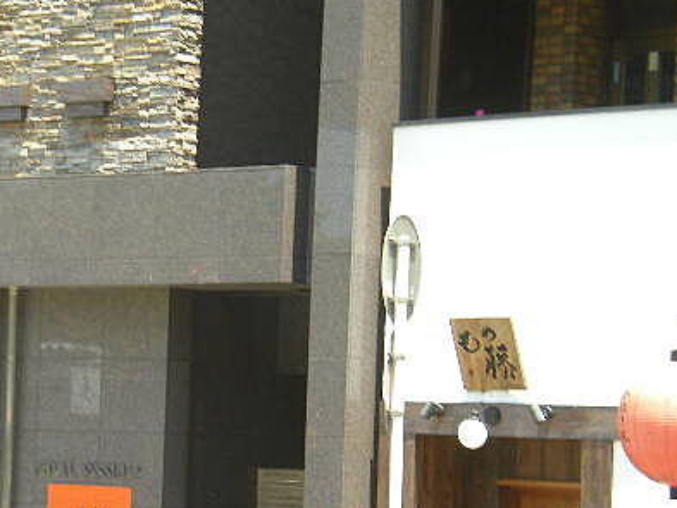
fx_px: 3345
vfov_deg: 8.7
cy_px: 381
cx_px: 152
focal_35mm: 171
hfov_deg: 11.5
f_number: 5.7
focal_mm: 17.3
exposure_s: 1/93.7
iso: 88
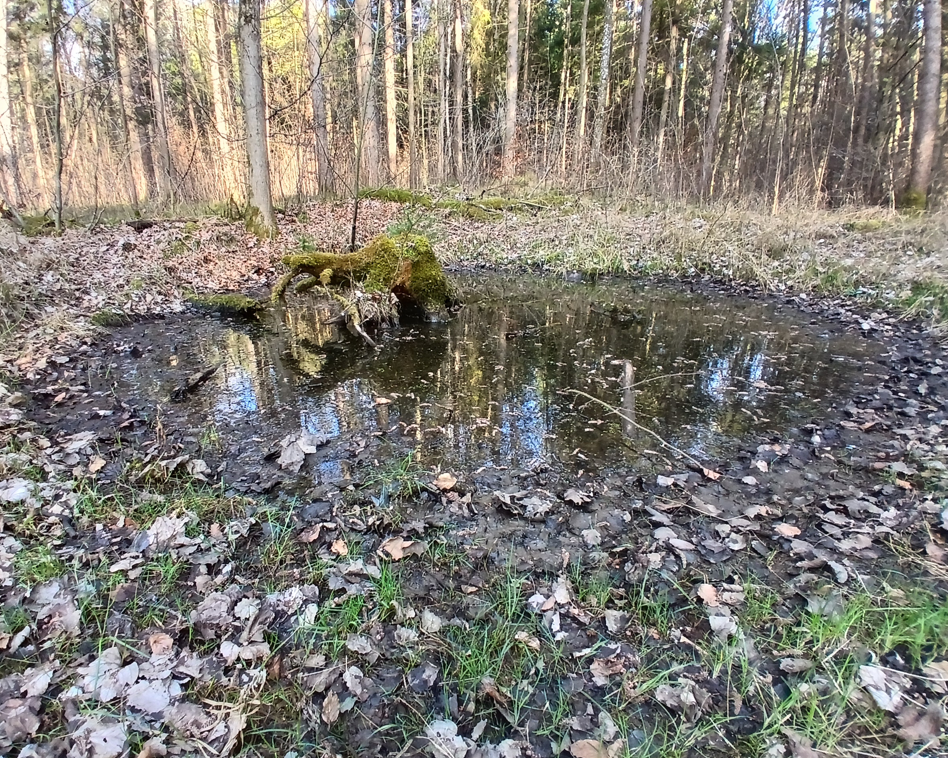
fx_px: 505
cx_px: 439
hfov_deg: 86.2
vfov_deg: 73.8
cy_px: 382
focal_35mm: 18
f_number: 2.2
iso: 64
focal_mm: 1.4
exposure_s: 1/50
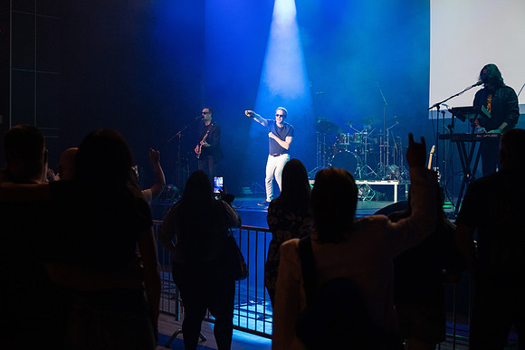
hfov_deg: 38.9
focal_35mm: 51
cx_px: 262
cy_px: 175
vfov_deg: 26.5
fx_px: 744
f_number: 4
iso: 3200
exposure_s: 1/250
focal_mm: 51
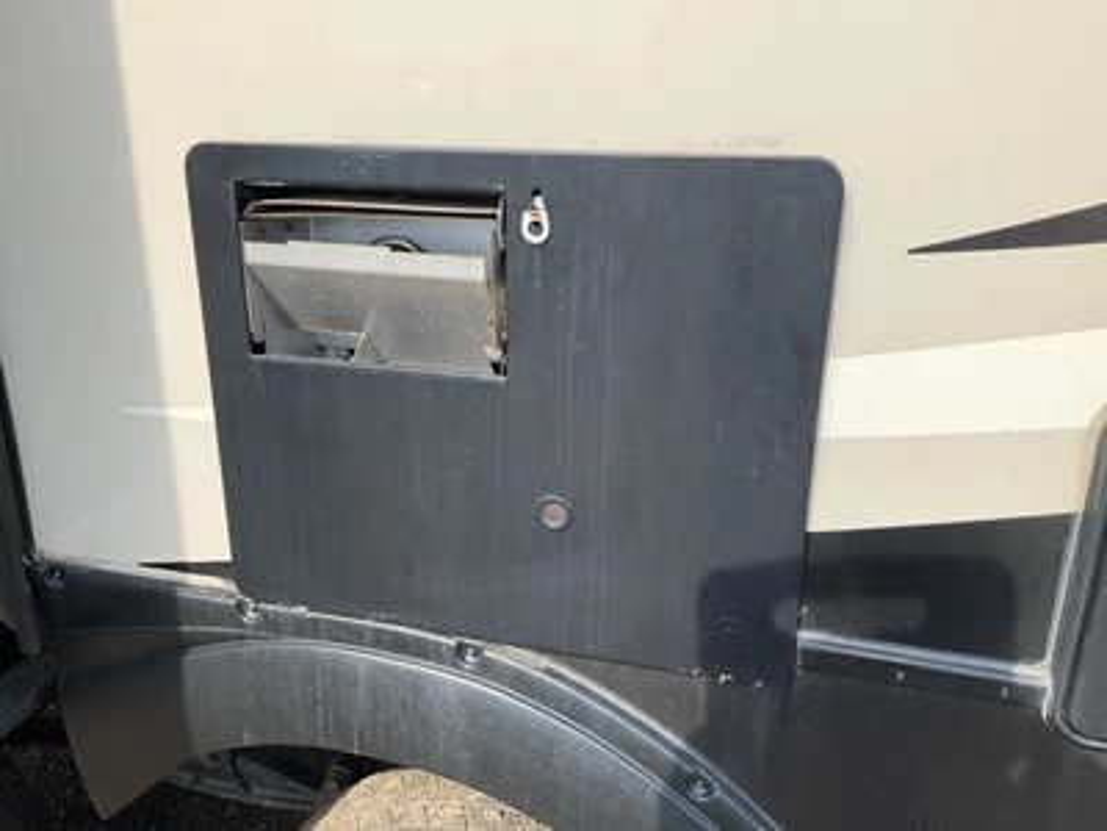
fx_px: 927
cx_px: 554
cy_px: 416
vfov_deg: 48.2
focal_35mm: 29
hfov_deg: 61.7
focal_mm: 3
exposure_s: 1/929
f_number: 1.8
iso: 25
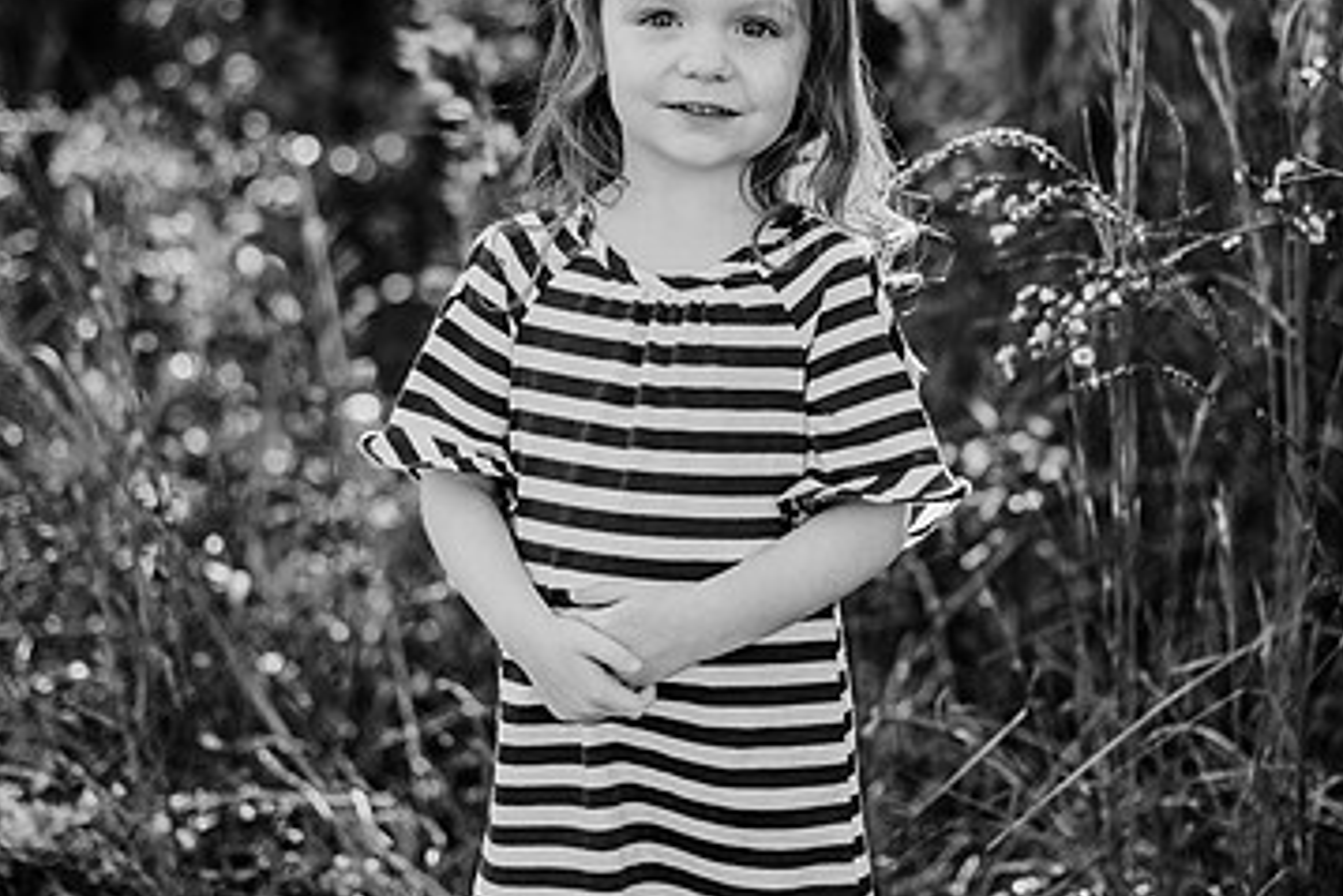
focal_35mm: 81
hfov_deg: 25.0
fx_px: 3023
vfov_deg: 16.8
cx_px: 713
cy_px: 246
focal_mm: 50
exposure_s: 1/1000
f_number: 2
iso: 200
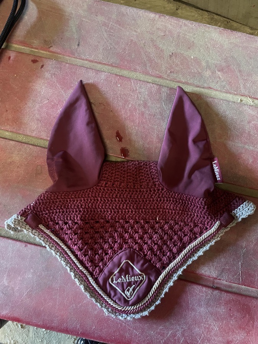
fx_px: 258
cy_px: 172
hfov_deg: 53.1
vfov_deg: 67.3
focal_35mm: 26
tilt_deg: -79.8
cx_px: 129
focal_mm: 4.2
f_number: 1.6
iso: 800
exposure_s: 1/24
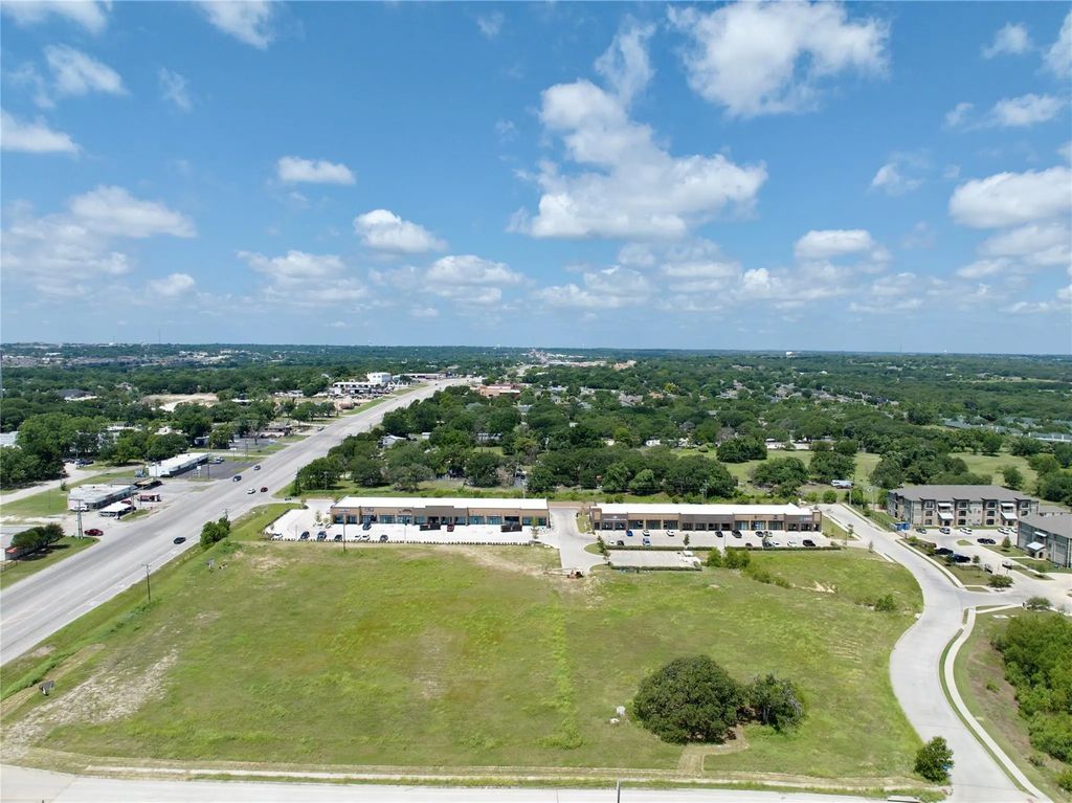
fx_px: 743
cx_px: 536
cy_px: 402
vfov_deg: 56.8
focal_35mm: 24
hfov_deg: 71.6
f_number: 2.8
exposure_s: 1/2000
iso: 100
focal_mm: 12.29
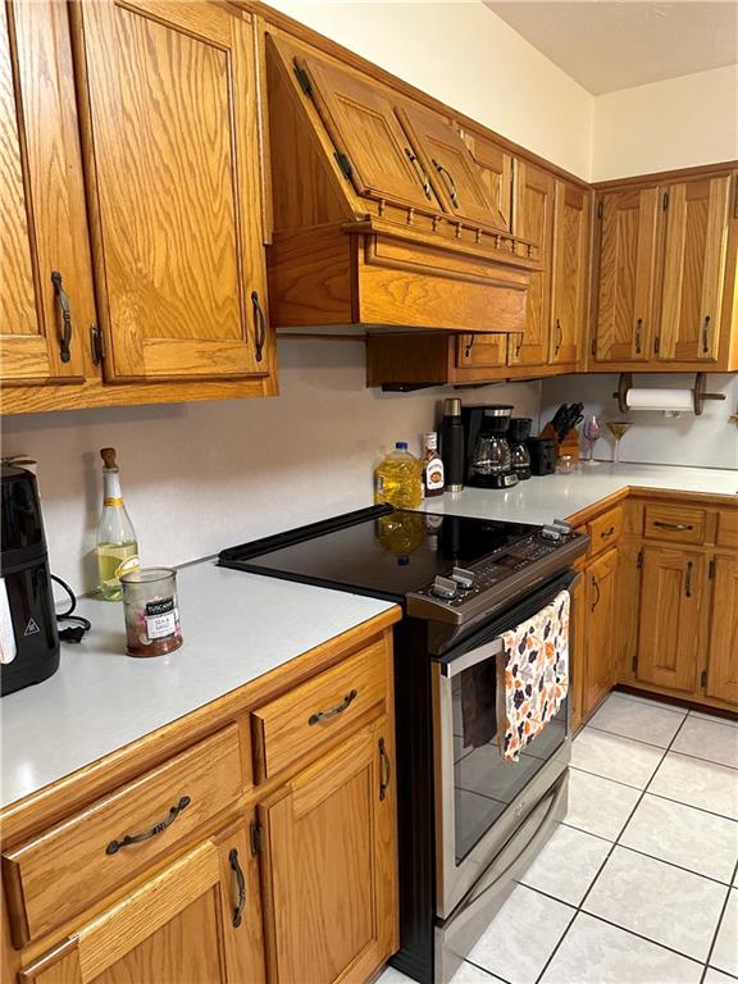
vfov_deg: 71.6
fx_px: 682
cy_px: 492
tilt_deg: -11.2
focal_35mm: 24
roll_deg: +0.4
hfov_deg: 56.8
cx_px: 369
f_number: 1.78
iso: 640
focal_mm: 6.86
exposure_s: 1/60
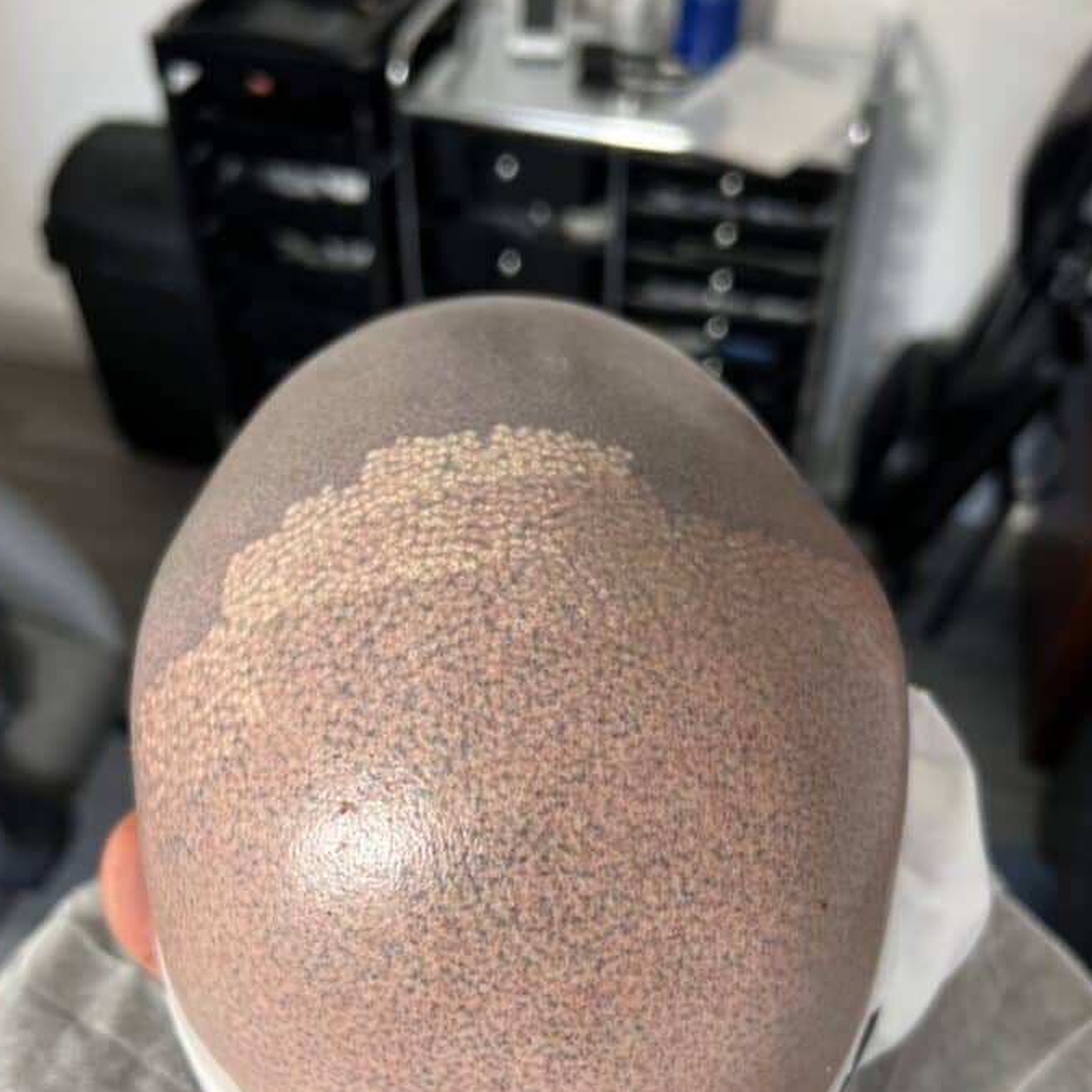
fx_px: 1249
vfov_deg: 46.5
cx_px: 525
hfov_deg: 47.2
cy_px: 722
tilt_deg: -46.8
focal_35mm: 35
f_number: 1.5
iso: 125
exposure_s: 1/104
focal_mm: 5.7
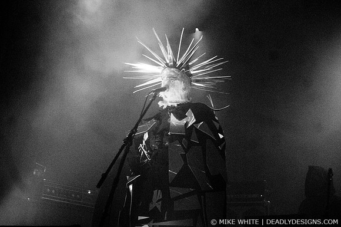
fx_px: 426
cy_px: 114
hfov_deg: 43.7
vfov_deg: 29.8
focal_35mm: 45
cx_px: 170
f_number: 4.5
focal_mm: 30
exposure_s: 1/5
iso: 1000
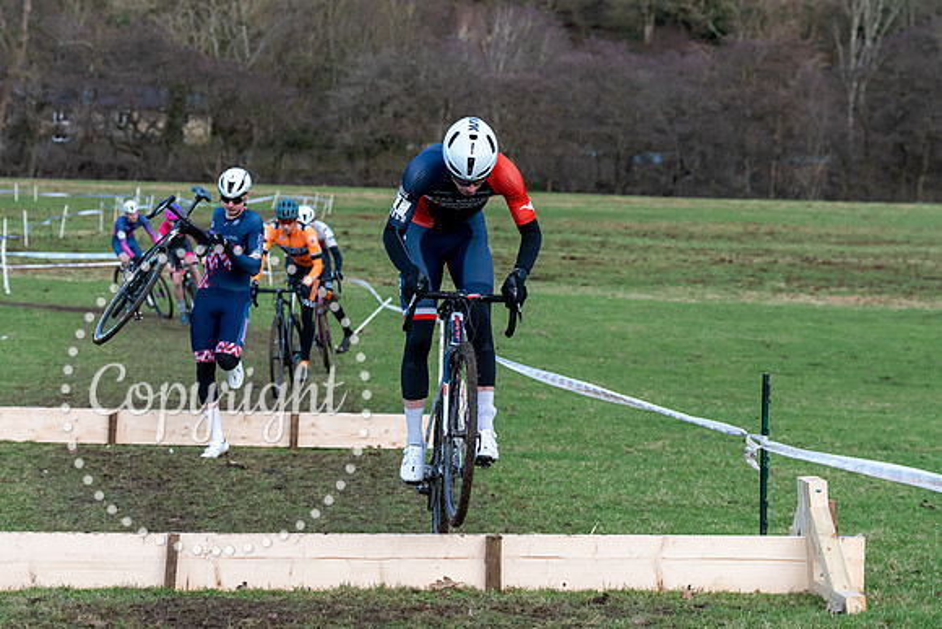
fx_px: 2583
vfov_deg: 13.9
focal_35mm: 99
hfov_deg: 20.7
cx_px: 449
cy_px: 304
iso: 2000
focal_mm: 70
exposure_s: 1/1000
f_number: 4
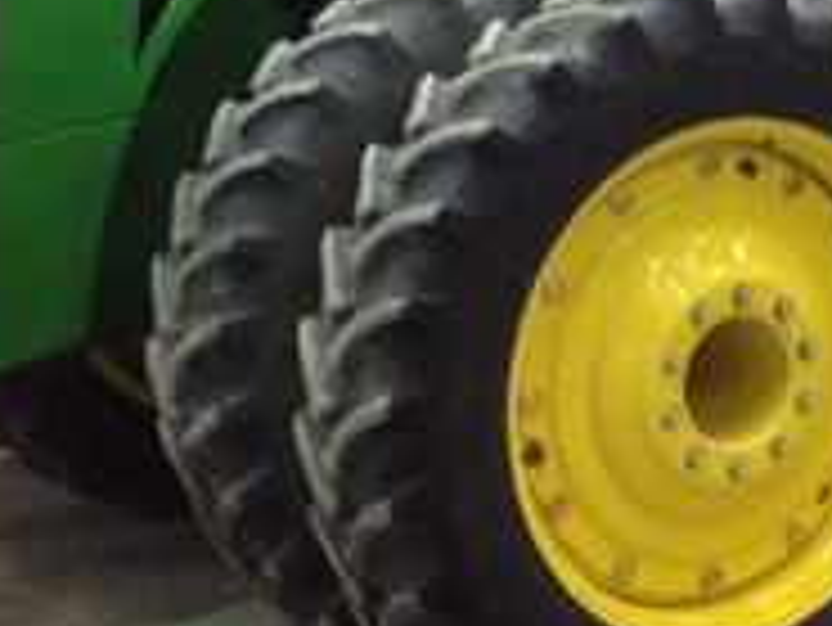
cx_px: 679
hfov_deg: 18.9
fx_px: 2477
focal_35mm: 103
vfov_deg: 14.2
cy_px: 54
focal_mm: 4.28
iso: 160
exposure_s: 1/20
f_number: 2.4
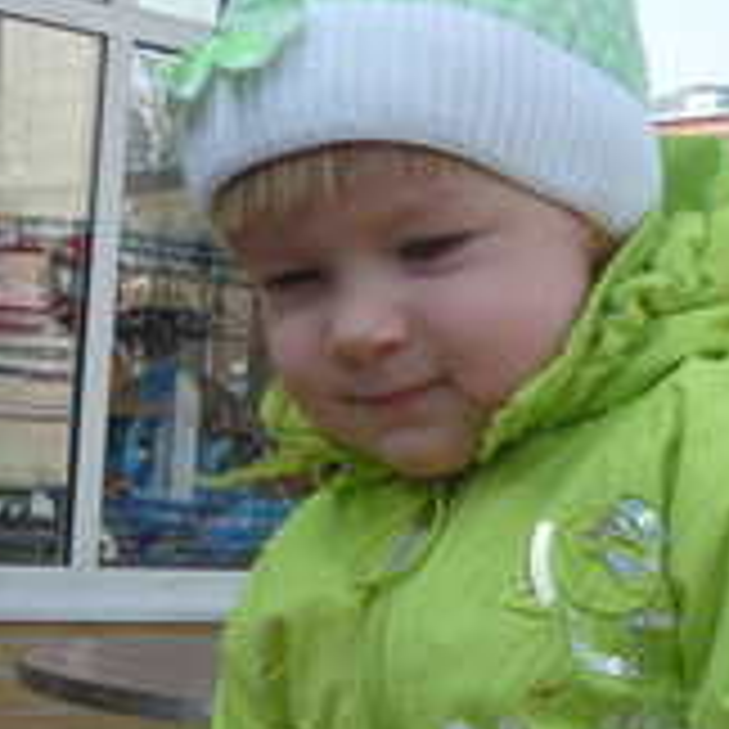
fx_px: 1930
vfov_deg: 21.4
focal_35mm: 81
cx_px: 288
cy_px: 360
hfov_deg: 21.4
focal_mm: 5.5
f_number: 2.8
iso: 100
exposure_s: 1/640
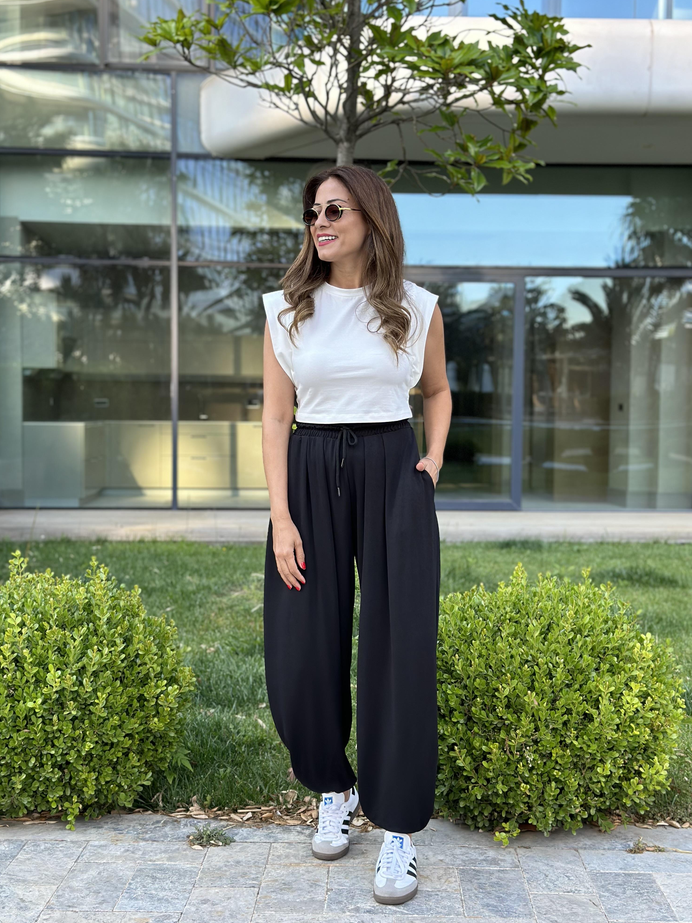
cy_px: 465
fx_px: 1306
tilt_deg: -2.5
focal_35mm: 49
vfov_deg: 38.9
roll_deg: -0.5
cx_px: 344
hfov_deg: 29.7
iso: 80
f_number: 1.78
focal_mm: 6.86
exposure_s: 1/252
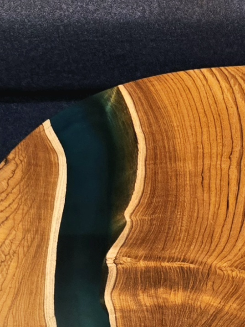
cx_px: 237
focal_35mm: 78
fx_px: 736
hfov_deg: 18.5
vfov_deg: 21.4
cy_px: 477
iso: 400
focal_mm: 5.4
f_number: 1.8
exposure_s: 1/101
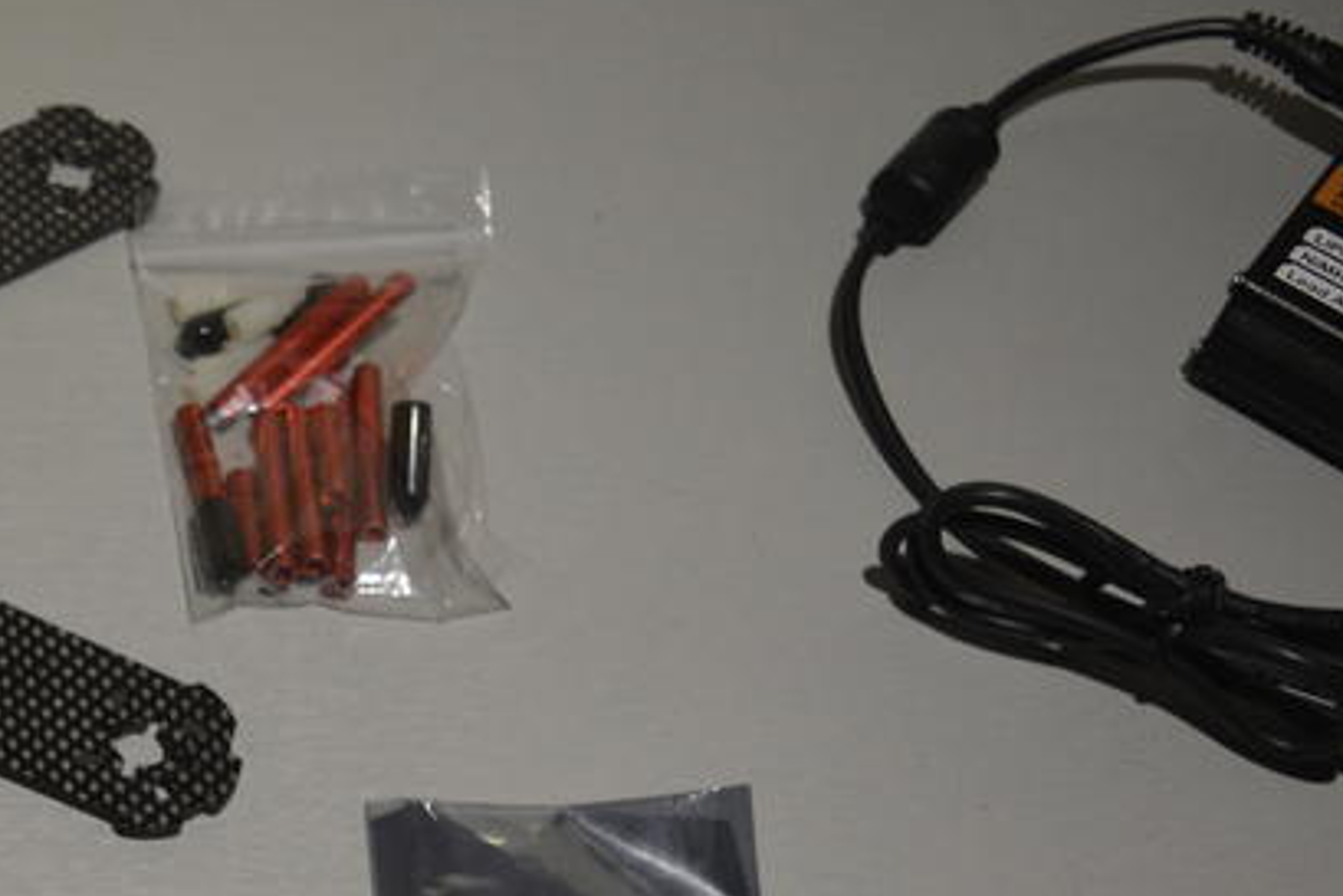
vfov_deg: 15.1
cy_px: 1049
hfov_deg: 21.4
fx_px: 3284
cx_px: -286
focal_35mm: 88
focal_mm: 24
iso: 400
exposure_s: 1/100
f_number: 5
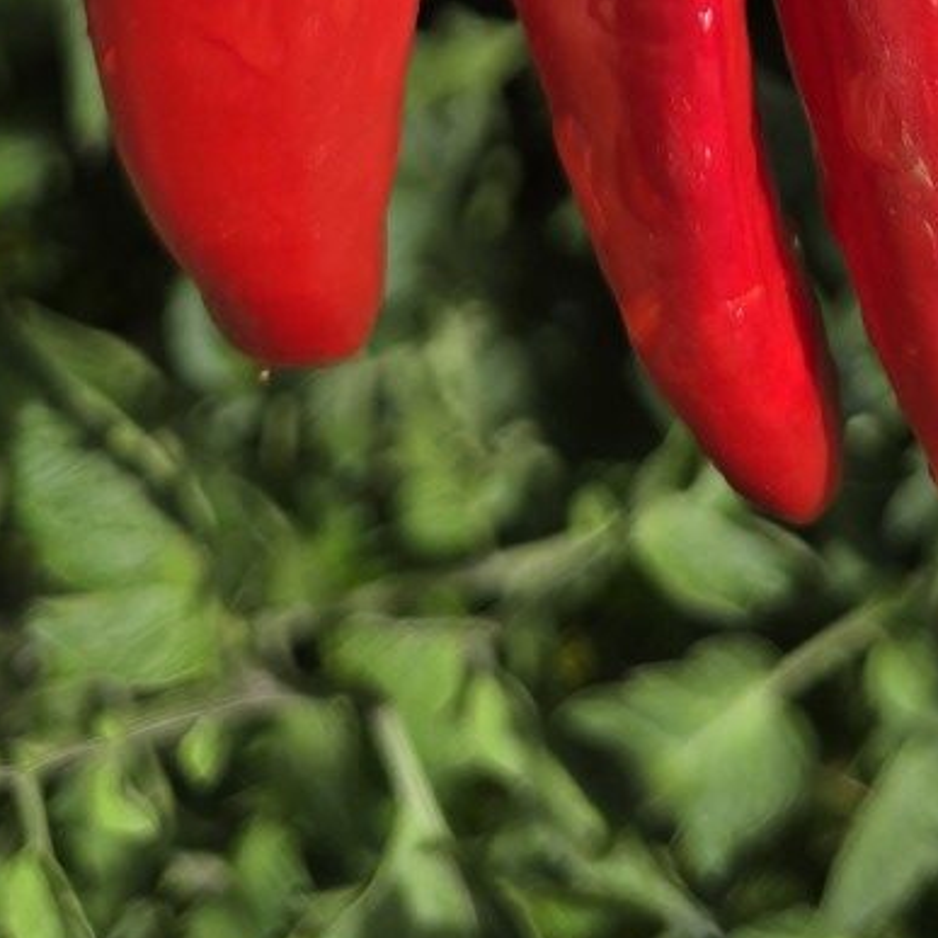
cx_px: 766
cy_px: -972
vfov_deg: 15.9
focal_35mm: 84
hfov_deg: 20.4
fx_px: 2575
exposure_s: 1/432
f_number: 1.7
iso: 12
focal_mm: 6.3
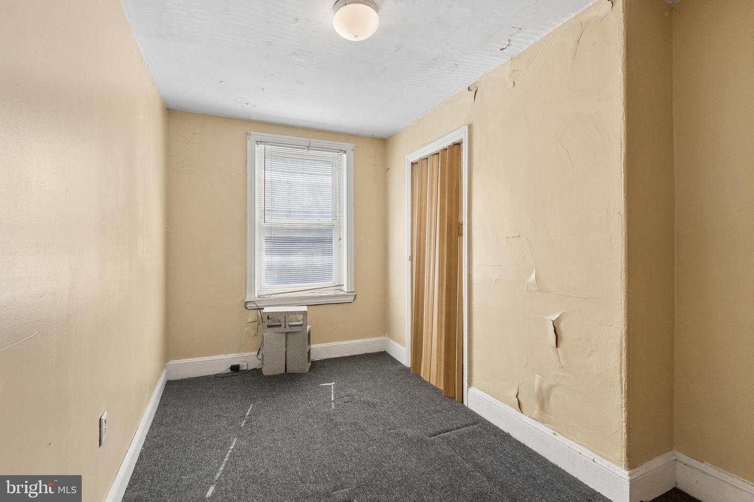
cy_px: 251
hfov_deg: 95.0
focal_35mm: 16
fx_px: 346
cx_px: 377
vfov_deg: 72.1
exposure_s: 1/80
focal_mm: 11
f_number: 8
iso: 400
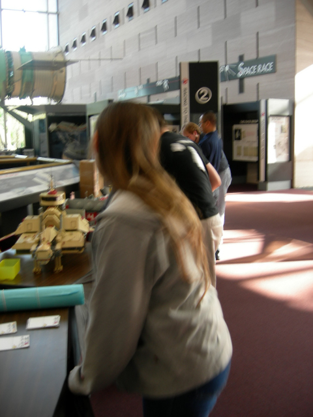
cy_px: 208
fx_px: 434
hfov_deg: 39.7
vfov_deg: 51.4
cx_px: 156
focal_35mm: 36
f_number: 2.7
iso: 64
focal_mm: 7.5
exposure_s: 1/9.6
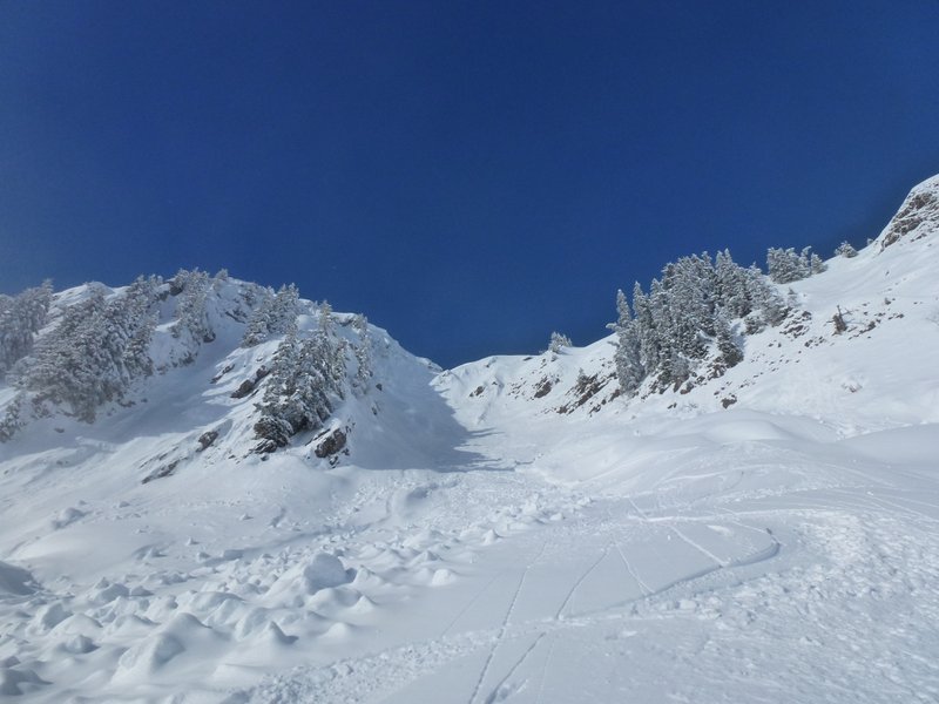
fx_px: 651
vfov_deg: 56.8
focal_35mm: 24
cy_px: 352
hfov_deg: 71.6
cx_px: 470
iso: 160
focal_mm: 4.3
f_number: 4
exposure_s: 1/2000
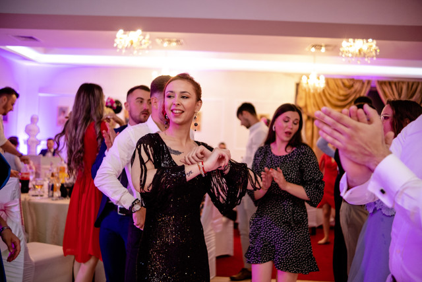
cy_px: 141
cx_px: 211
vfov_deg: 37.9
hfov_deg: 54.4
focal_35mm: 35
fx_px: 410
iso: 800
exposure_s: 1/160
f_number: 1.4
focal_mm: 23
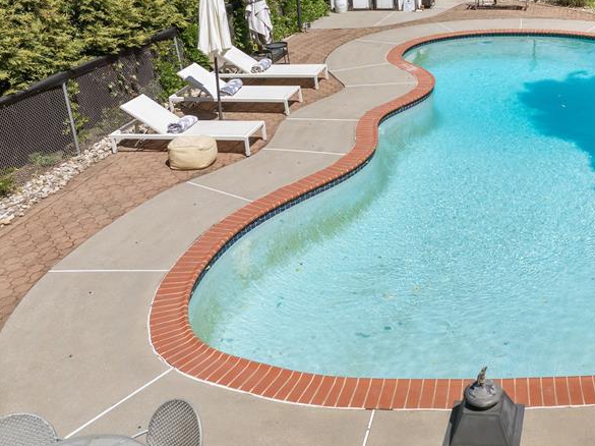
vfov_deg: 32.9
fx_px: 721
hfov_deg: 41.8
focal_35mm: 42
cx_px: 519
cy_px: 60
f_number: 3.2
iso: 100
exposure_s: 1/320
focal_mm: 12.3
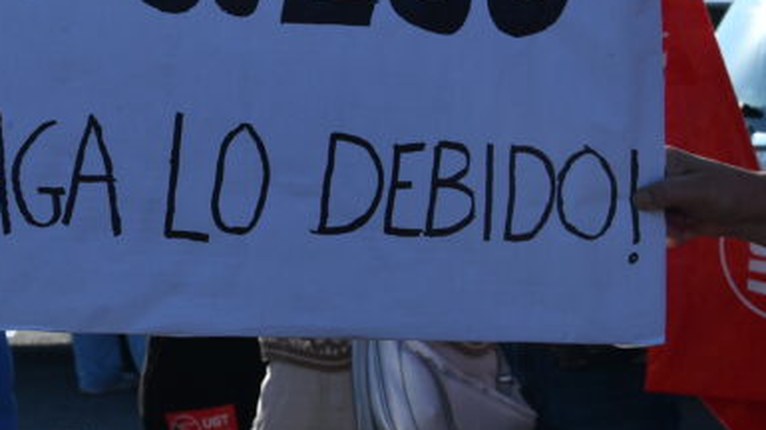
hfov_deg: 14.6
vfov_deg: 8.3
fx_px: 2943
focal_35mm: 145
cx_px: 50
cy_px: 49
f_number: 9
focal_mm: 35
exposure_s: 1/320
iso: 100
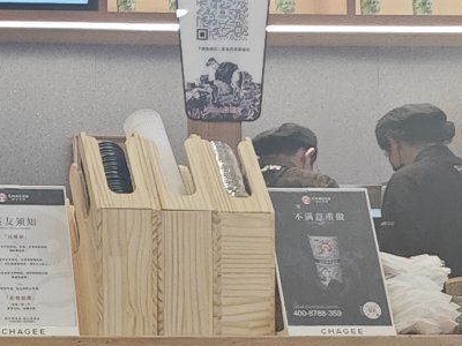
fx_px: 1094
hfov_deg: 21.4
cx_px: -154
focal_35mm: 82
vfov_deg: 17.6
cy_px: 331
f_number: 1.8
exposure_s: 1/100
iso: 50
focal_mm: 2.03
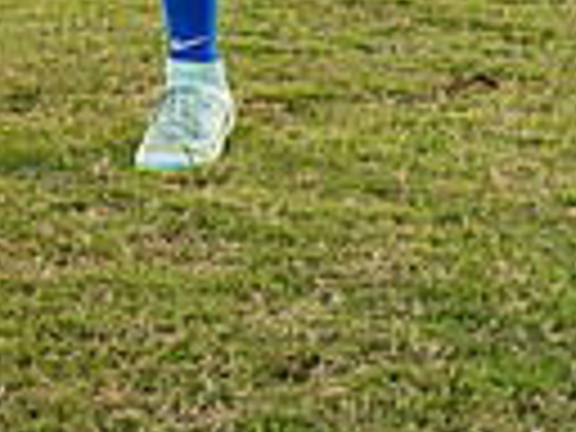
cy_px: -508
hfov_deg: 11.6
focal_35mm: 169
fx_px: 2812
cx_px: -9
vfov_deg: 8.2
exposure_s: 1/250
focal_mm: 50
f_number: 4
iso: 800
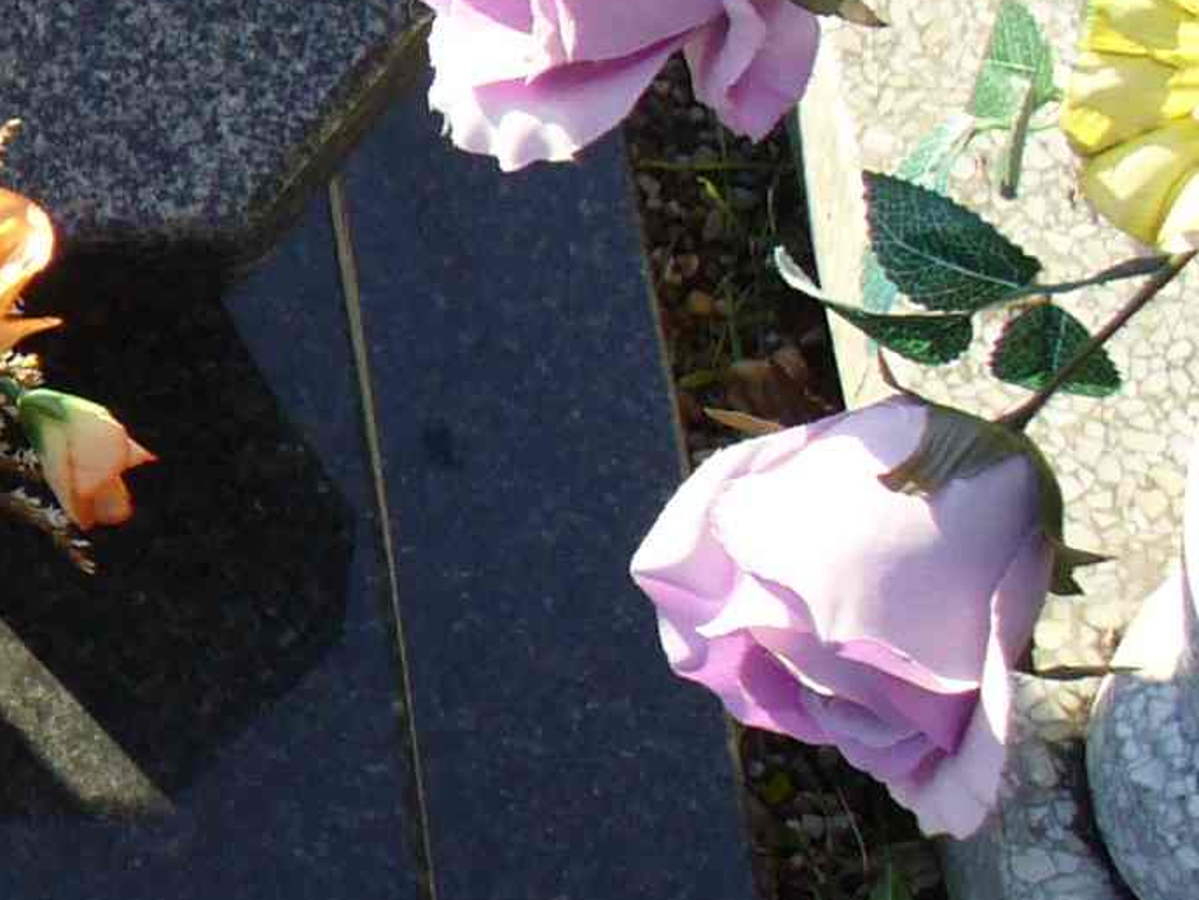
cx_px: -787
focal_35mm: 138
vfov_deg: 10.7
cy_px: 227
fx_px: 4782
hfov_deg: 13.2
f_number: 2.8
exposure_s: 1/320
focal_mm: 6.1
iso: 80
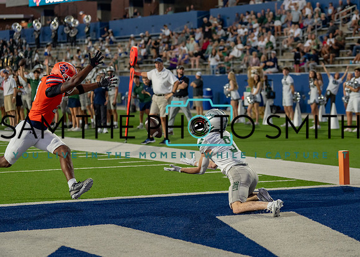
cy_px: 120
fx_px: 1144
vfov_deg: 12.8
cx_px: 234
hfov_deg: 17.8
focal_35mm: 112
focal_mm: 87
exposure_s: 1/1600
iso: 2000
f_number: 2.8
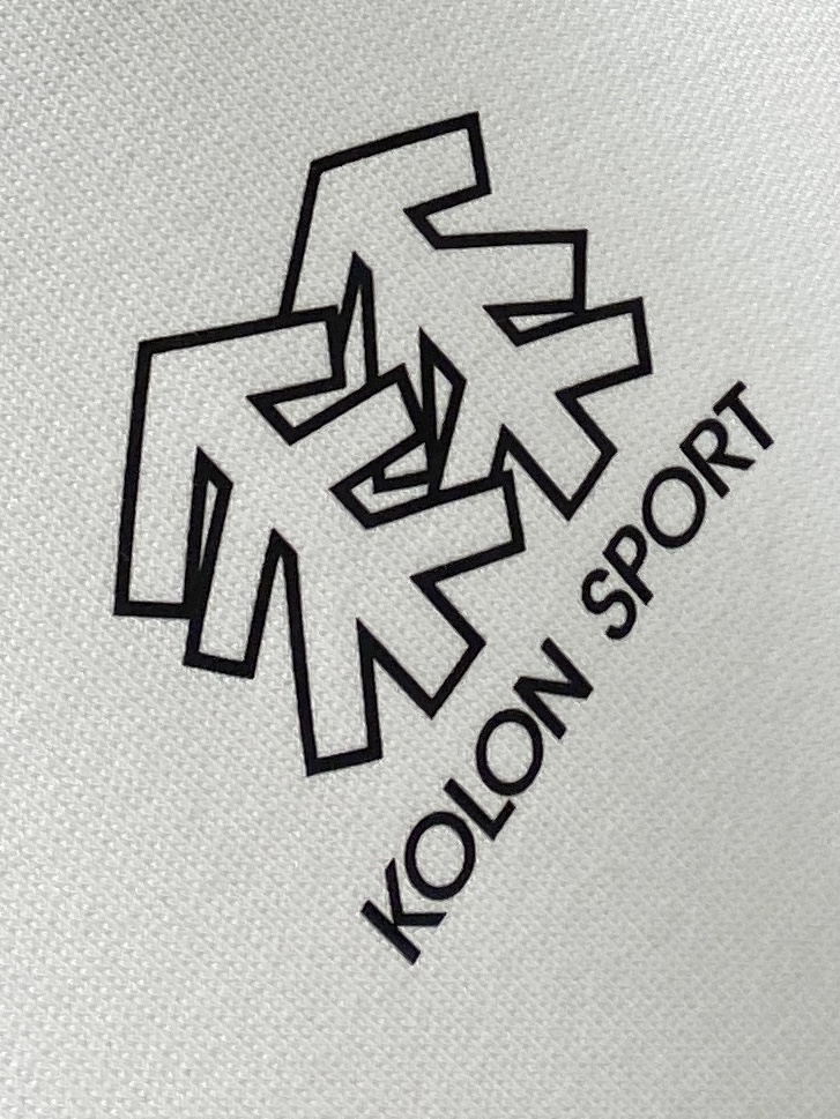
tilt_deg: -9.8
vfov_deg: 67.3
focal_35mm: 26
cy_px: 560
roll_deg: +36.9
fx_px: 841
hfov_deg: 53.1
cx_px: 420
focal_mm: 4.25
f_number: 1.8
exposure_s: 1/122
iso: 50
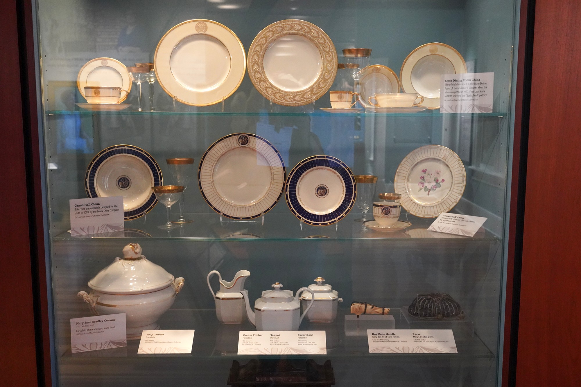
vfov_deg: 36.0
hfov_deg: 51.9
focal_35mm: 37
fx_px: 597
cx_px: 290
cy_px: 194
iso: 6400
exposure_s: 1/100
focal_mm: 37
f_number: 5.6
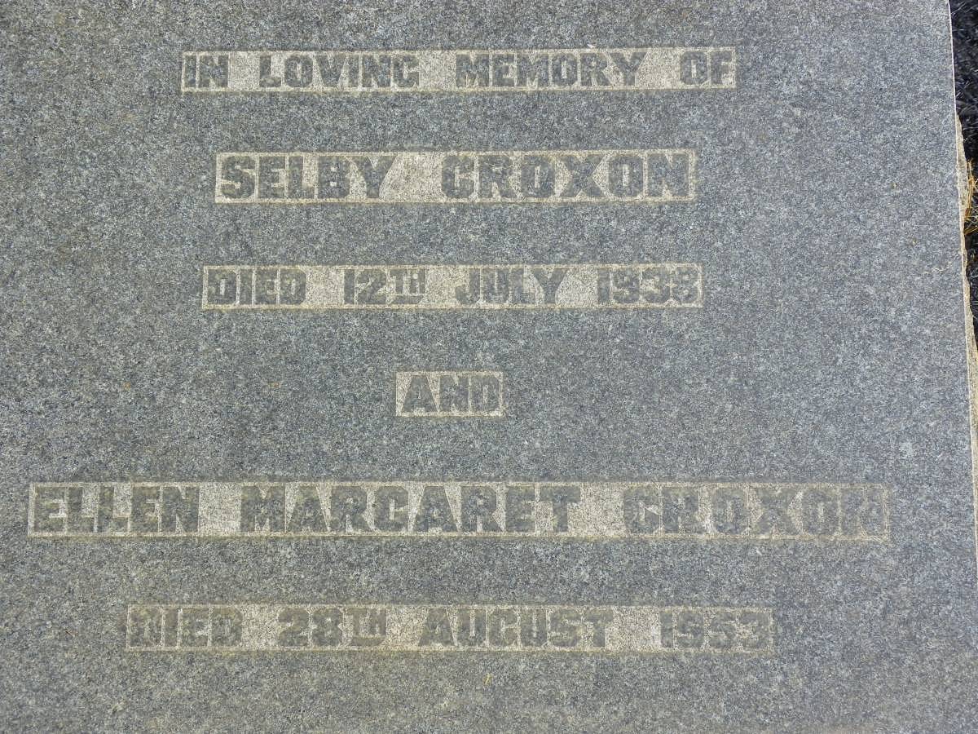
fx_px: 1356
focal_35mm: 48
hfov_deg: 39.7
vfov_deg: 30.3
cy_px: 367
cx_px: 489
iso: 64
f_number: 4.5
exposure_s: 1/200
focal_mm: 8.5
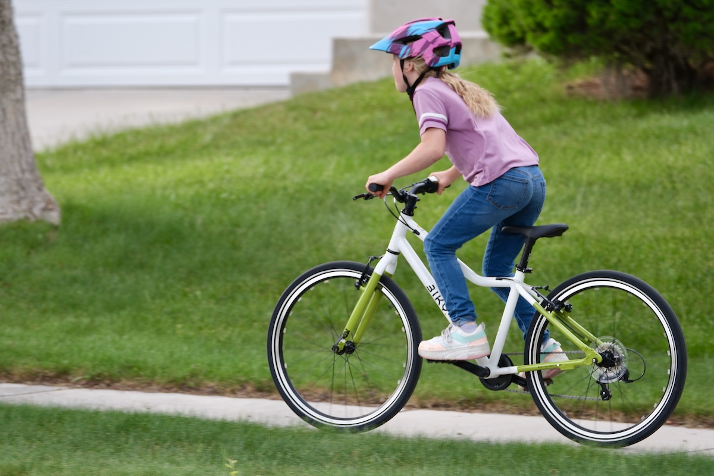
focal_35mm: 210
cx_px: 357
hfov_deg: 9.8
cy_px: 238
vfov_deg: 6.5
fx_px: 4165
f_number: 3.2
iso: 125
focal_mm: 140
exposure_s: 1/220
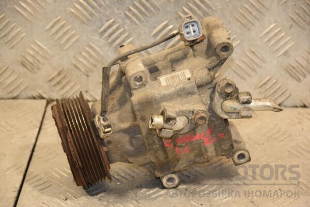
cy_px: 104
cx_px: 155
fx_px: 1266
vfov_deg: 9.3
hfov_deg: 14.0
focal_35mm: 147
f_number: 5.6
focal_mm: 98
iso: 800
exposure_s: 1/125
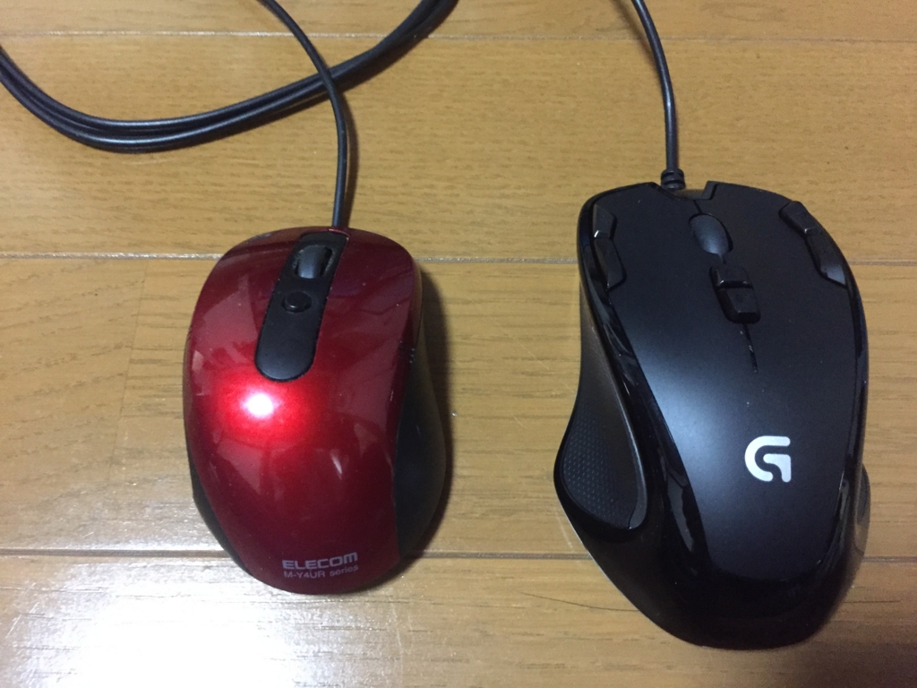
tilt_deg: -67.0
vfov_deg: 48.2
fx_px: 768
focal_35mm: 29
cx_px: 458
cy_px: 344
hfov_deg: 61.7
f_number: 2.2
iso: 400
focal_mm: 4.15
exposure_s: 1/15
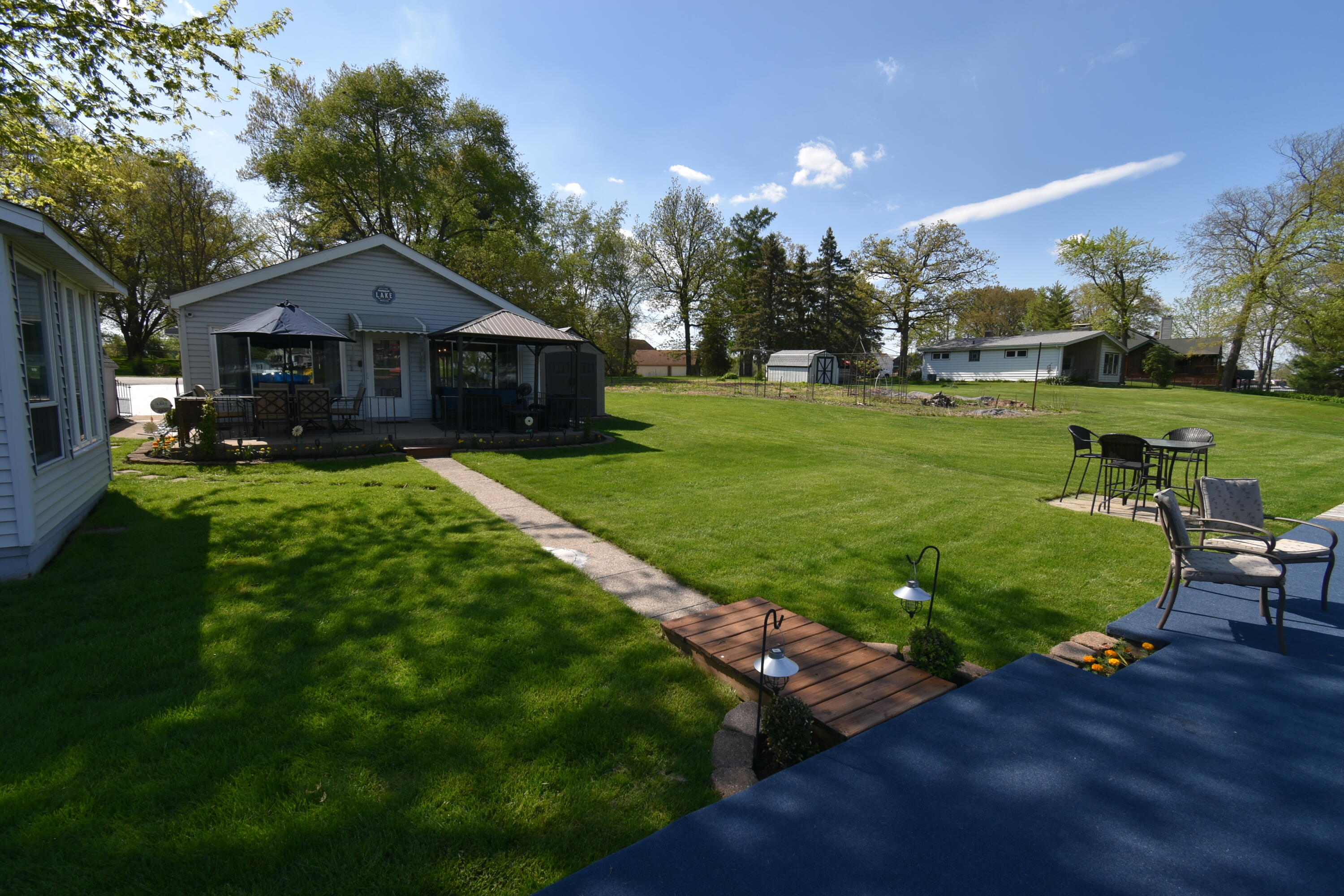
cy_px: 448
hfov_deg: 100.4
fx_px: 560
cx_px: 672
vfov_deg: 77.3
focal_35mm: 15
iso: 100
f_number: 9
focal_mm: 10
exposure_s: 1/200
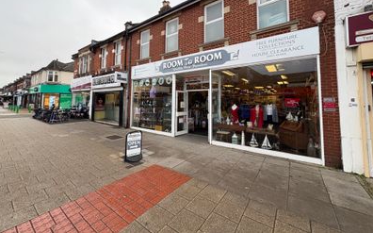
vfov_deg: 73.8
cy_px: 92
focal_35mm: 15
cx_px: 186
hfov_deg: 101.5
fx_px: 152
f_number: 2.2
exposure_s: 1/120
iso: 40
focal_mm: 2.22
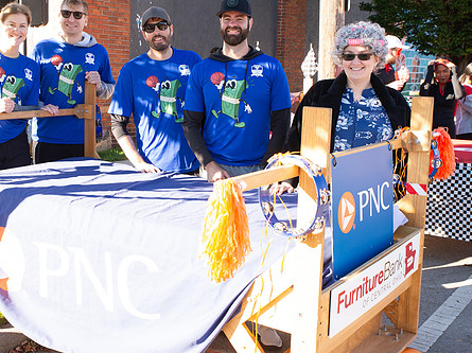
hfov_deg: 40.3
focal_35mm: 47
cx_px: 188
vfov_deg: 30.8
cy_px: 161
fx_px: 640
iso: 500
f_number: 6.3
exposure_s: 1/200
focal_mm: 36
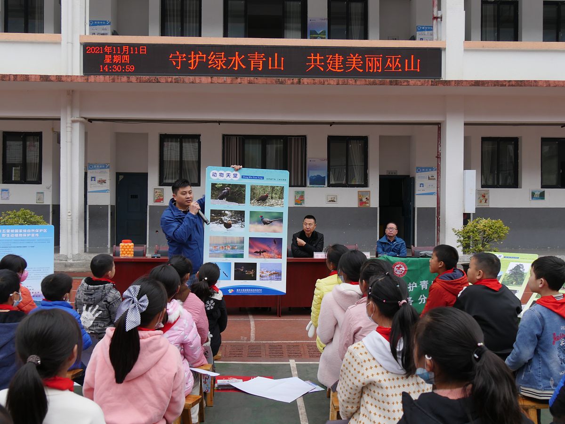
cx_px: 282
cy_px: 212
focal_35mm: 34
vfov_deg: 41.8
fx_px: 555
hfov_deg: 54.0
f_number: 4.5
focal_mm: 17
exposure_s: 1/160
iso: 200
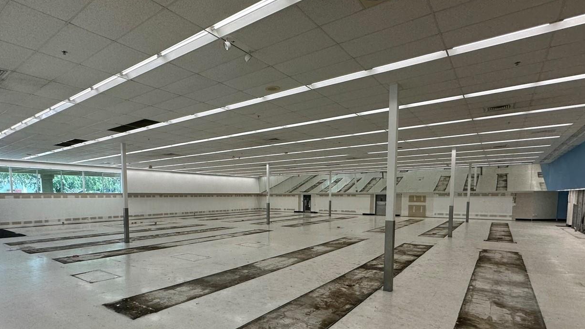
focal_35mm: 20
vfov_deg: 54.6
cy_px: 222
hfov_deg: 86.1
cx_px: 252
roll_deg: +0.0
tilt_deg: -4.9
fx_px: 310
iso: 50
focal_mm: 2.22
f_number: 2.2
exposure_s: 1/120
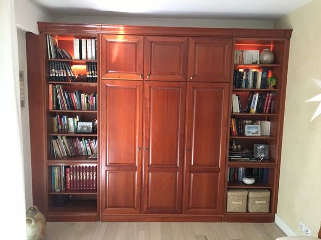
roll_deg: -1.0
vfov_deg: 48.2
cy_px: 120
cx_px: 160
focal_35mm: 29
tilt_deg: -5.3
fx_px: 269
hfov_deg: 61.7
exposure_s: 1/17
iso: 250
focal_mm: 4.15
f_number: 2.2
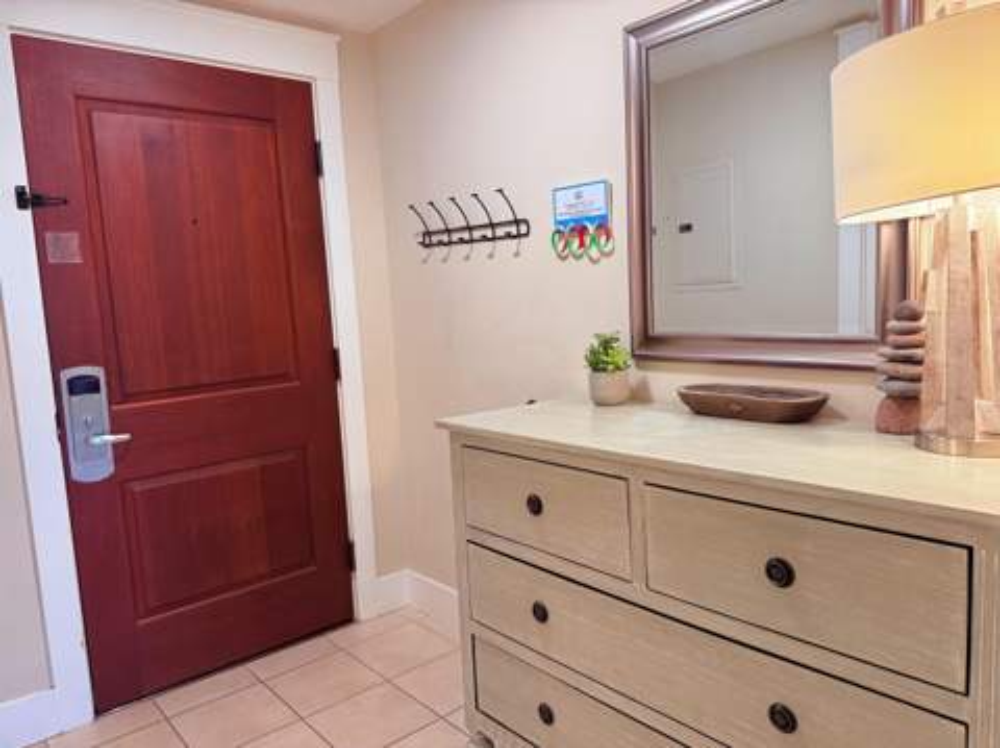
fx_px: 693
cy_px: 374
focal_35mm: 24
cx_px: 500
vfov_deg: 56.7
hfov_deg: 71.7
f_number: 1.78
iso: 160
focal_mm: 6.76
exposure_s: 1/60
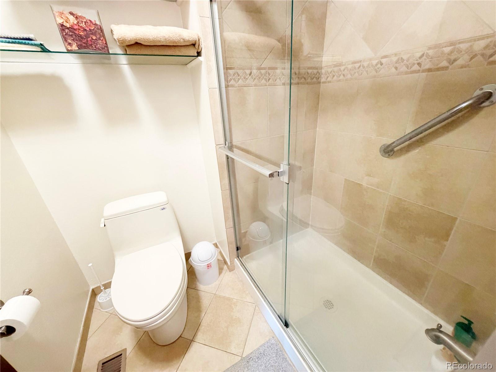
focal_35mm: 14
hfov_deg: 102.1
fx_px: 201
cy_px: 186
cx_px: 248
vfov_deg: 85.7
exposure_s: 1/60
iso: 500
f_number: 2.2
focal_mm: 2.2
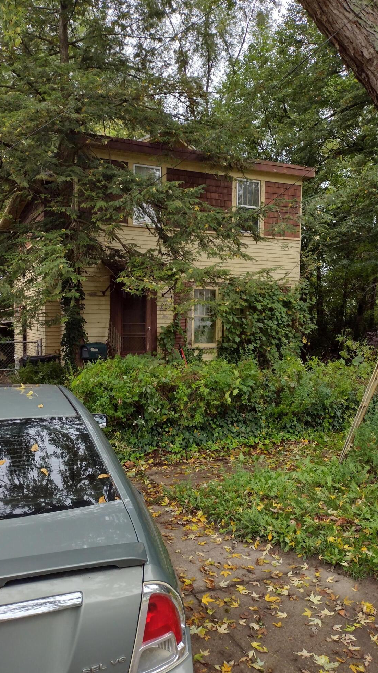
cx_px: 178
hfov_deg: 38.9
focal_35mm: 30
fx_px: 535
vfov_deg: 64.3
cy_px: 341
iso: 100
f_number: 1.7
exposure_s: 1/181
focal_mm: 4.71
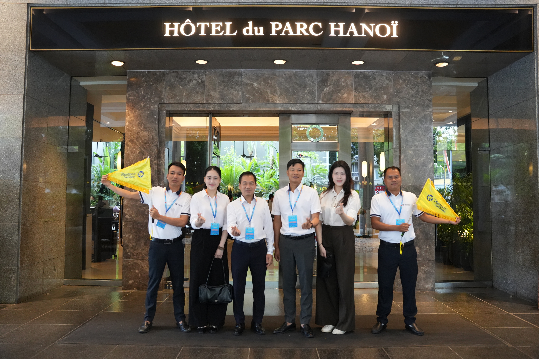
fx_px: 470
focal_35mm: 31
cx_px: 270
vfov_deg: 41.8
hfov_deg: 59.7
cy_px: 180
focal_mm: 31.4
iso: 4000
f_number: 4
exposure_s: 1/160
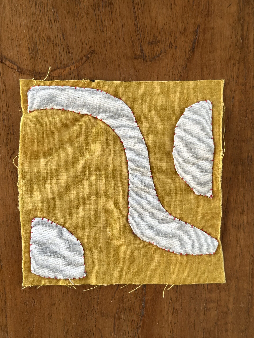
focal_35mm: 48
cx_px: 127
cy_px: 169
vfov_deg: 39.7
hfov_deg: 30.3
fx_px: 470
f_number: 1.78
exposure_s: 1/60
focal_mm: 6.86
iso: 100
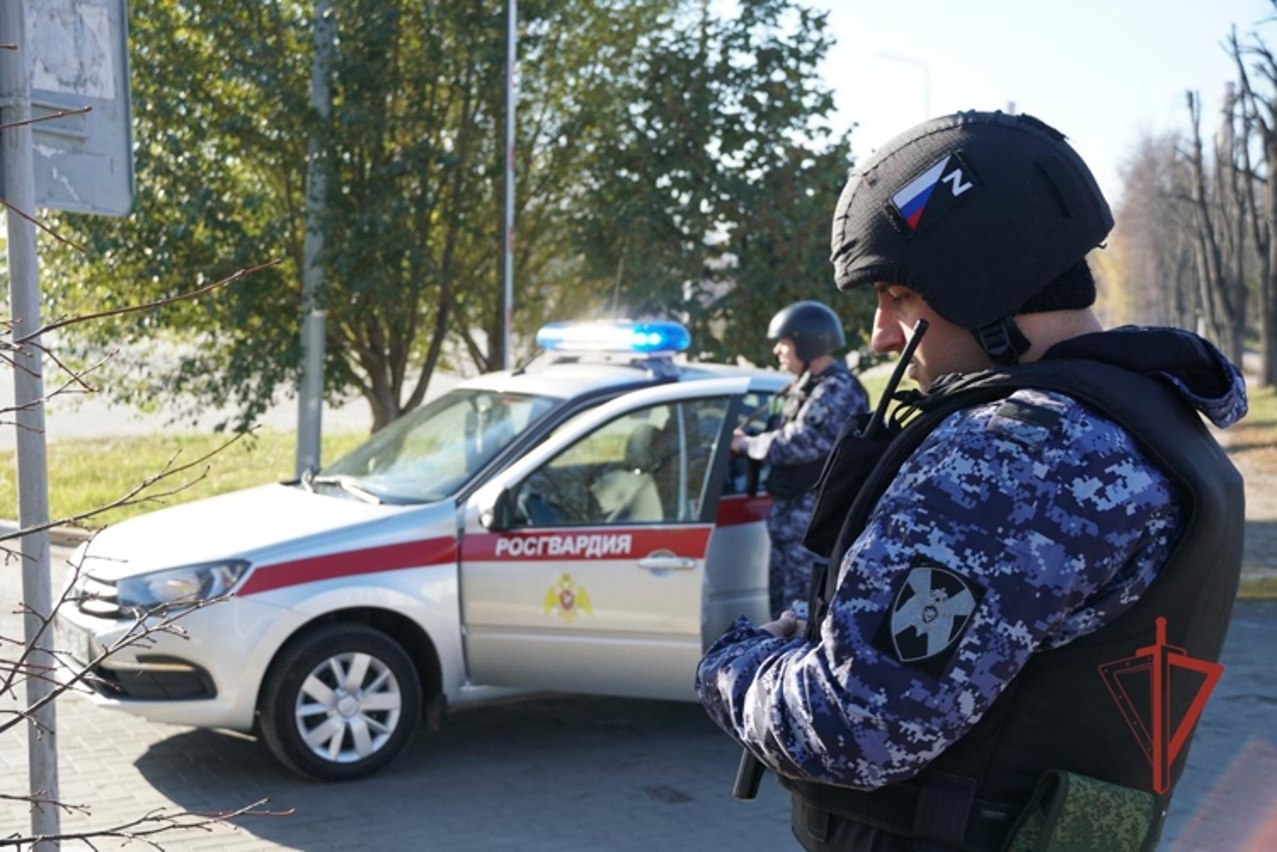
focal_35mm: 50
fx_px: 1756
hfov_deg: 40.0
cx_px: 638
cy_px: 426
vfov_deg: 27.3
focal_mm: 33
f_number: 4.5
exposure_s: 1/160
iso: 100
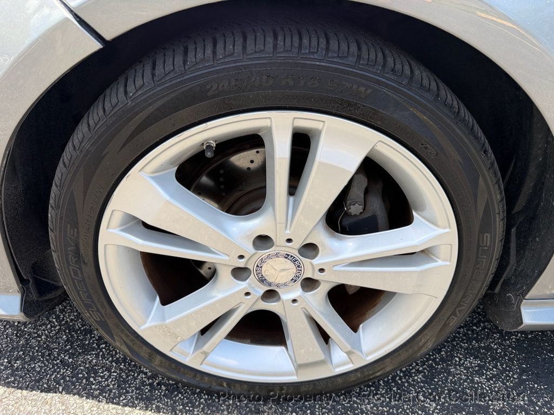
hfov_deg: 71.6
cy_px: 208
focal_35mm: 24
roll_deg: -2.3
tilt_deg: -34.4
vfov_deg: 56.8
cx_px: 277
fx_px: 384
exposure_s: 1/849
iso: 80
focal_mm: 6.76
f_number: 1.78
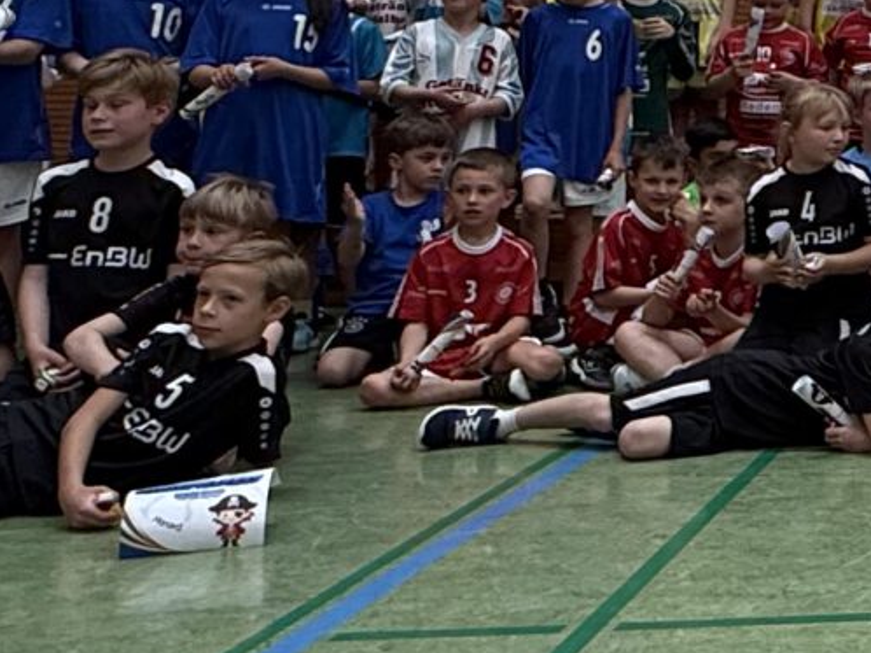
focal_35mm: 72
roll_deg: -0.7
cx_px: 1410
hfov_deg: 21.3
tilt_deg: +4.1
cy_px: -32
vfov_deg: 19.7
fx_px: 1811
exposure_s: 1/99
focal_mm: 2.22
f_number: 2.2
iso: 64
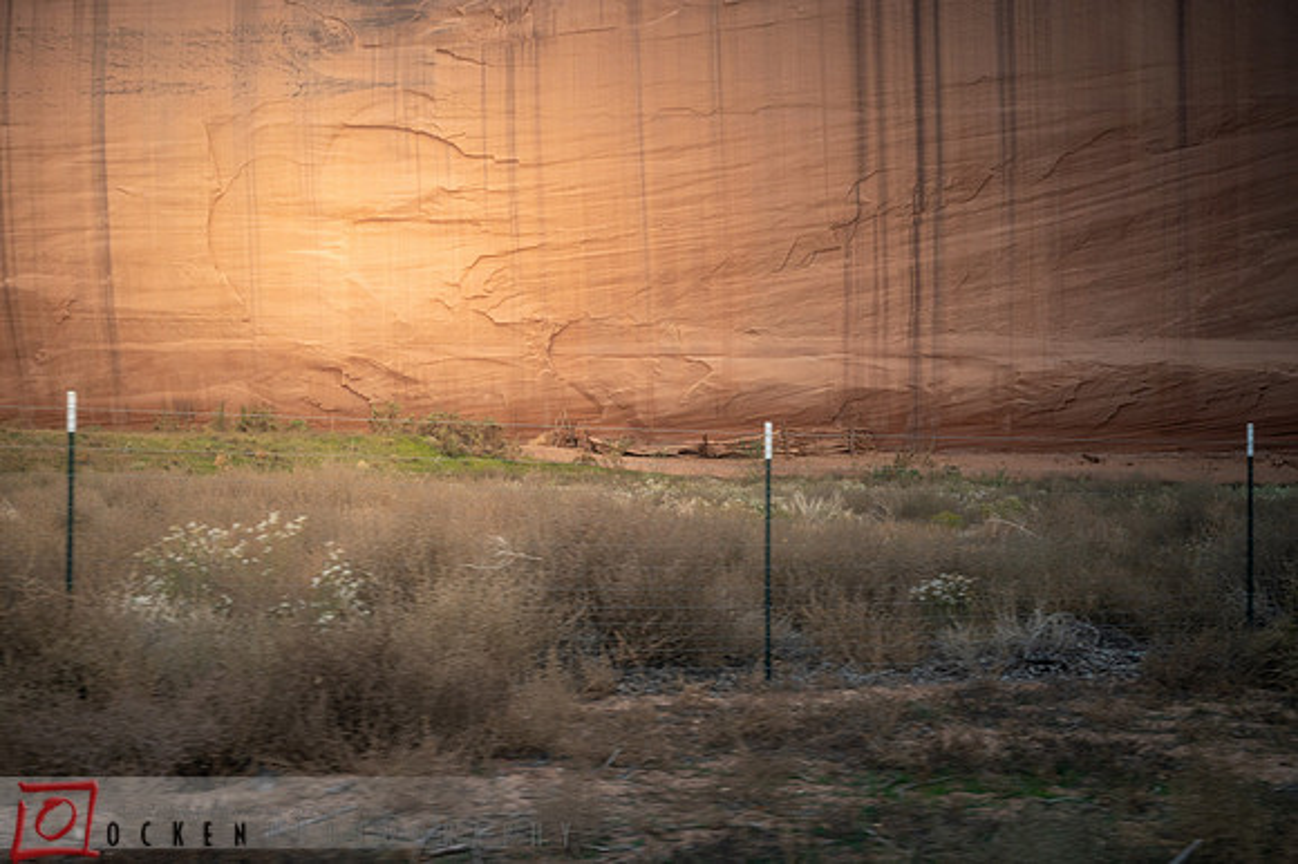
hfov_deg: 38.2
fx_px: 1874
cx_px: 649
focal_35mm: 52
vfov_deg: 26.0
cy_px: 432
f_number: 4.5
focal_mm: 52
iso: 400
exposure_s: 1/160
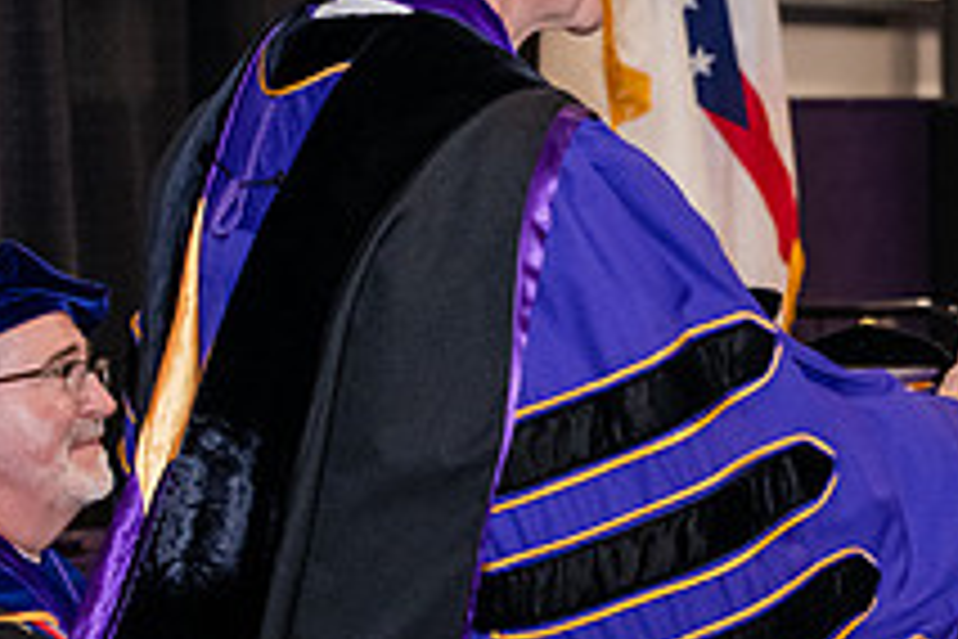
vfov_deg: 7.2
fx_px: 5082
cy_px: 245
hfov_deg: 10.6
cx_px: 1106
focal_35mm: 191
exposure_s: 1/200
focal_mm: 70
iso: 2500
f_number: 5.6
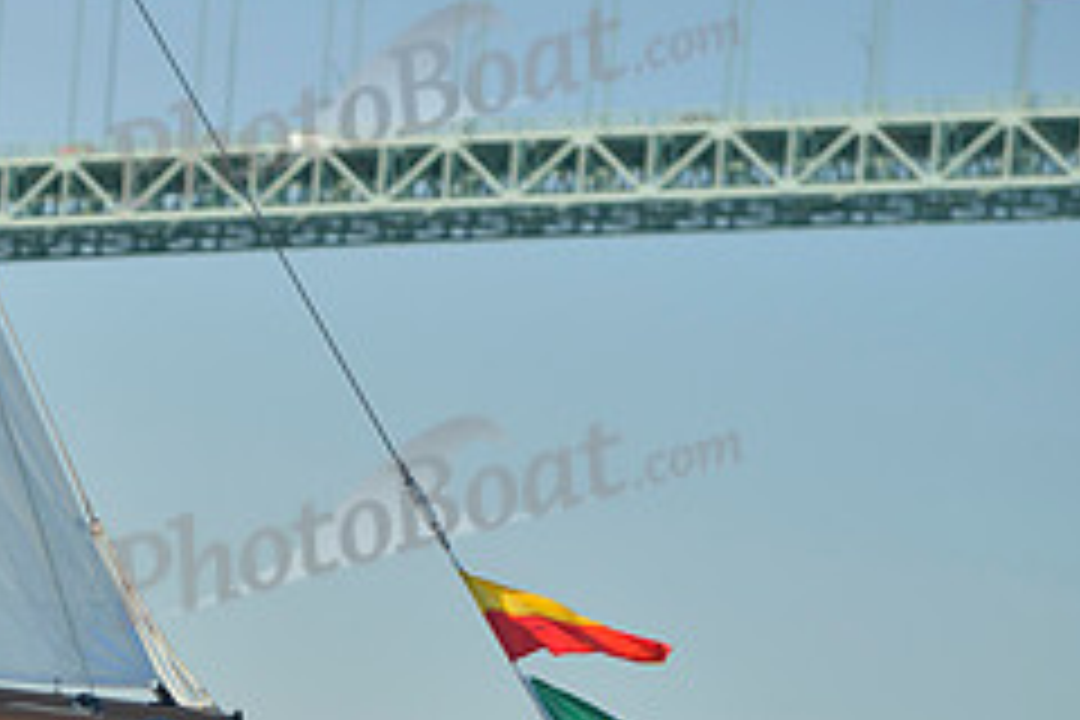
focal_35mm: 280
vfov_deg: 4.9
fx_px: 8399
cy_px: 808
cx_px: -122
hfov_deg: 7.3
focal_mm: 116
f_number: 4.5
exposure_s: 1/1250
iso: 400
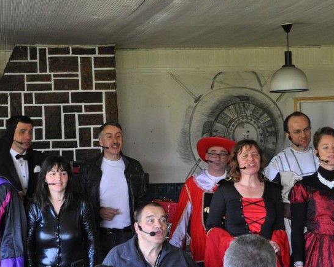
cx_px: 136
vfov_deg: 17.1
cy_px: 155
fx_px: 890
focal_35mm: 90
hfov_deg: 21.2
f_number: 4.5
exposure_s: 1/50
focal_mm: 34
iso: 800
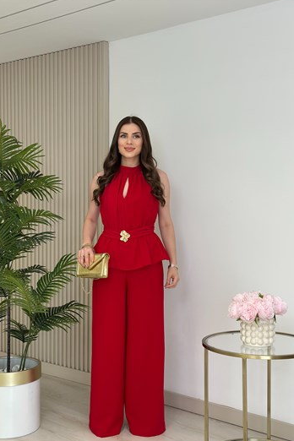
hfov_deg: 26.5
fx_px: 625
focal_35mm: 51
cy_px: 219
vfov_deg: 38.9
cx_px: 140
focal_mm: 6.86
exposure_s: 1/371
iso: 80
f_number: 1.78
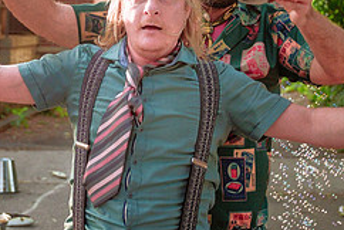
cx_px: 54
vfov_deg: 15.0
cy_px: 39
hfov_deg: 22.0
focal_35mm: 91
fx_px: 871
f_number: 1.8
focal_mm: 19.7
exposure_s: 1/1000
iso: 500
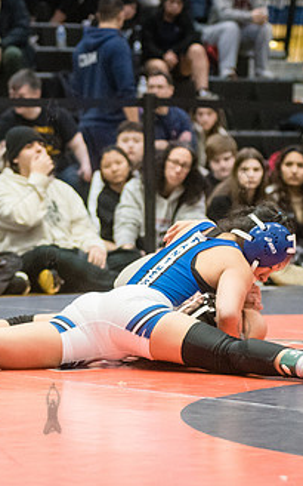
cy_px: 288
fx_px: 2378
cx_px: 3
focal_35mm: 180
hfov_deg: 7.3
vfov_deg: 11.6
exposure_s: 1/500
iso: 8000
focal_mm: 80
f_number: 3.2
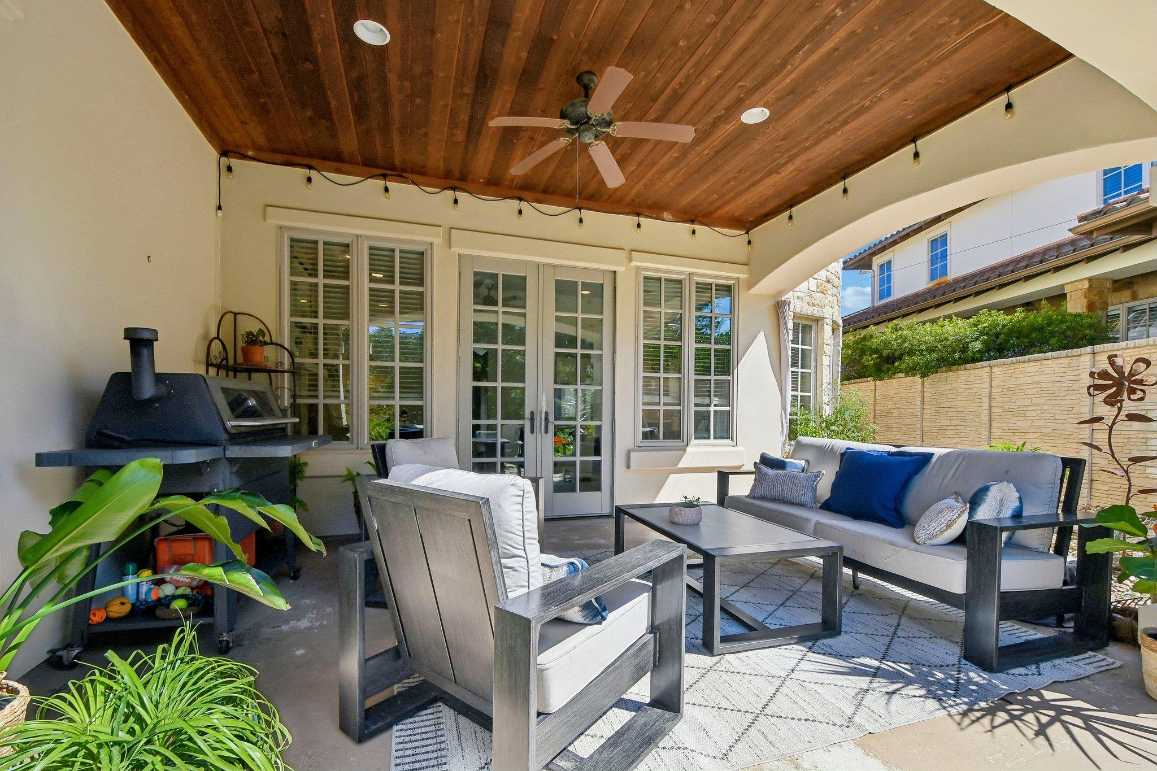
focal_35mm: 15
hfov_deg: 100.4
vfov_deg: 77.3
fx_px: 482
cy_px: 386
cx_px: 578
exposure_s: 1/640
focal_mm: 10
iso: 400
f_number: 8
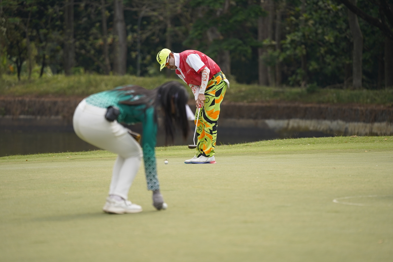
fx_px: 1619
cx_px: 196
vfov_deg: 9.2
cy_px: 131
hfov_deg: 13.8
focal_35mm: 148
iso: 250
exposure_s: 1/2500
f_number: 2.8
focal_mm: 148.3
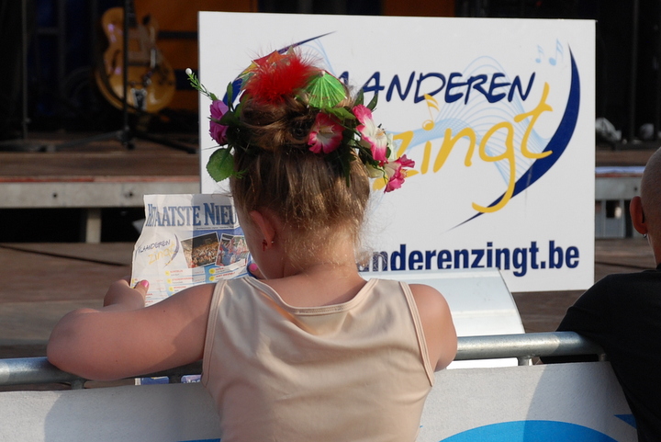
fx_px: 1929
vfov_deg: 13.1
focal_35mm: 105
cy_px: 221
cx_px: 330
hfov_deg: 19.4
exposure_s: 1/800
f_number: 7.1
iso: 320
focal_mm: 70
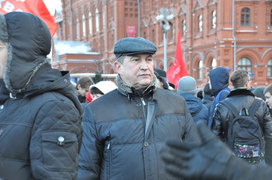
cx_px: 136
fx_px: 702
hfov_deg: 21.9
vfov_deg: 14.7
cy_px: 90
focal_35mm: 93
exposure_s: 1/60
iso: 560
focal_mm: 62
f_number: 4.8
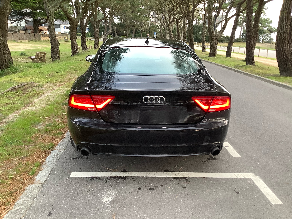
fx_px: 270
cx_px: 150
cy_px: 107
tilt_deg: -14.1
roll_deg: -2.2
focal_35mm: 32
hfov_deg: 56.8
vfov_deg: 44.2
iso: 80
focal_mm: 3.3
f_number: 2.4
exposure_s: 1/50
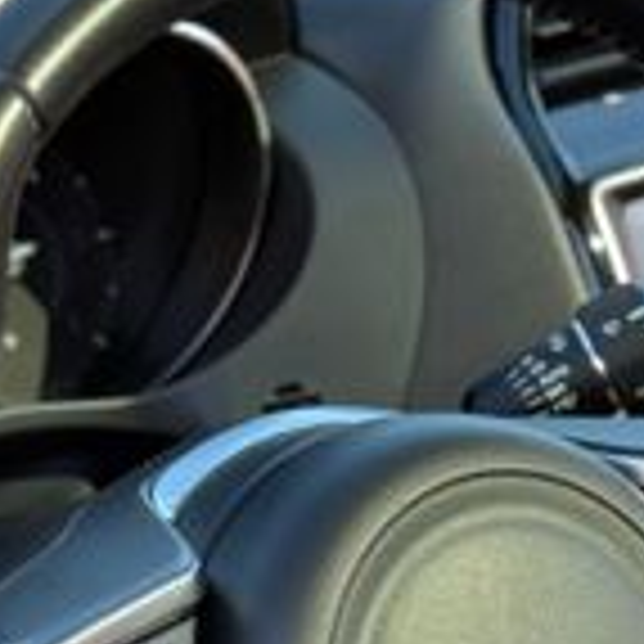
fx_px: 2947
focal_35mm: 140
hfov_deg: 12.4
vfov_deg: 12.2
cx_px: 509
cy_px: 743
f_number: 1.78
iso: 50
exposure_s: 1/198
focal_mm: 6.76
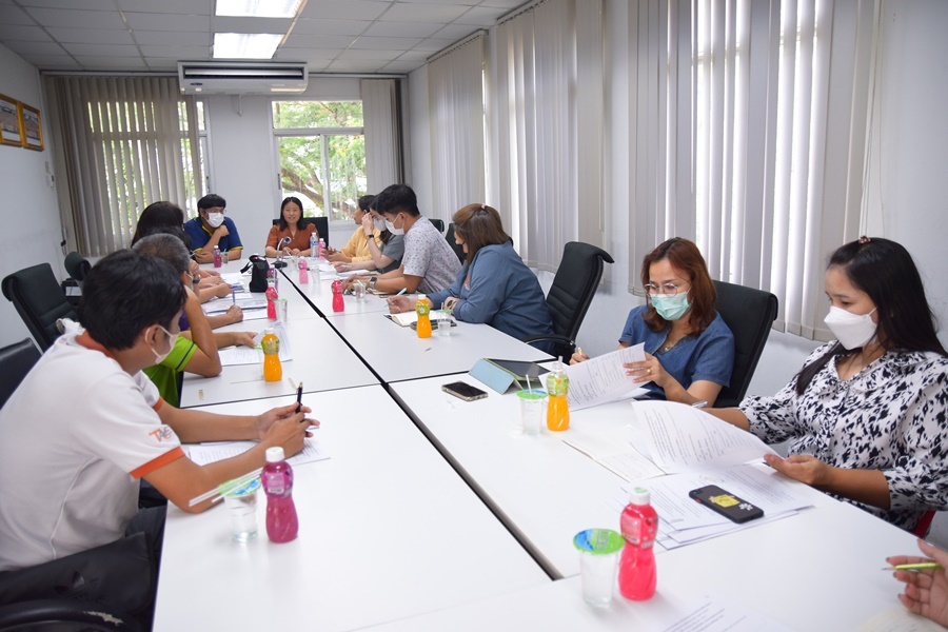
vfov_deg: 50.4
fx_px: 671
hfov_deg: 70.4
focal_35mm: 26
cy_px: 316
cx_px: 474
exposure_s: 1/200
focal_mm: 17
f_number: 3.2
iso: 800
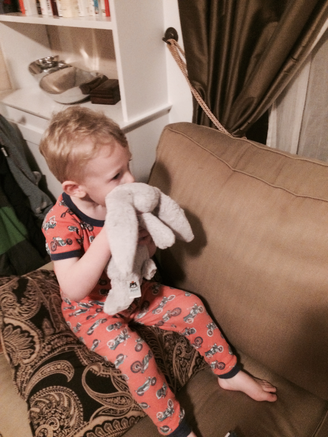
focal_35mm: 29
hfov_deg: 48.2
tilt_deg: -33.4
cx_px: 164
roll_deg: +4.9
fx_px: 366
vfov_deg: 61.7
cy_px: 218
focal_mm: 4.15
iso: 400
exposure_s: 1/15
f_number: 2.2
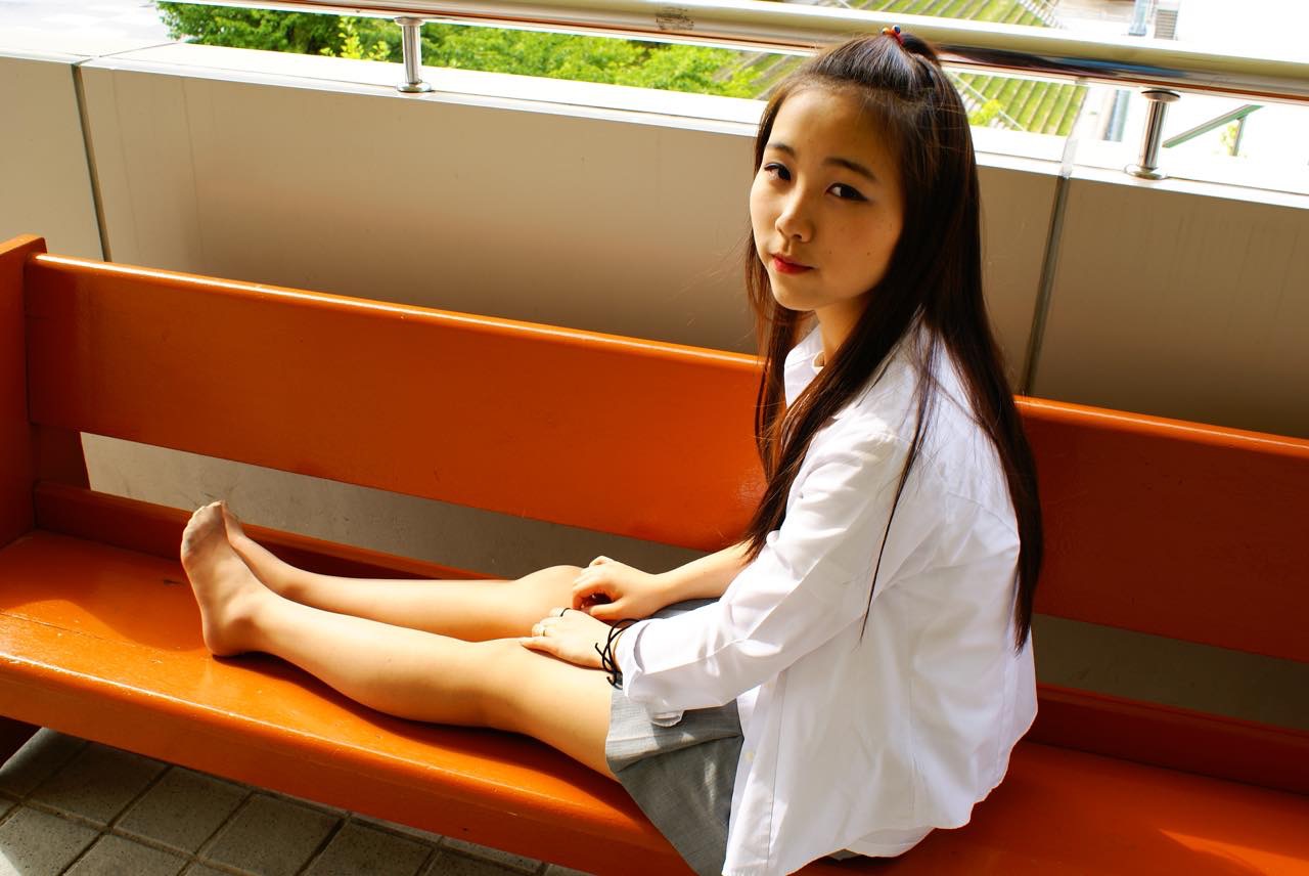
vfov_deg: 40.0
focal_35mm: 33
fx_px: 1201
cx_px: 654
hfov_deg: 57.2
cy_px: 438
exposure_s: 1/80
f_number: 5.6
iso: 100
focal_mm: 22
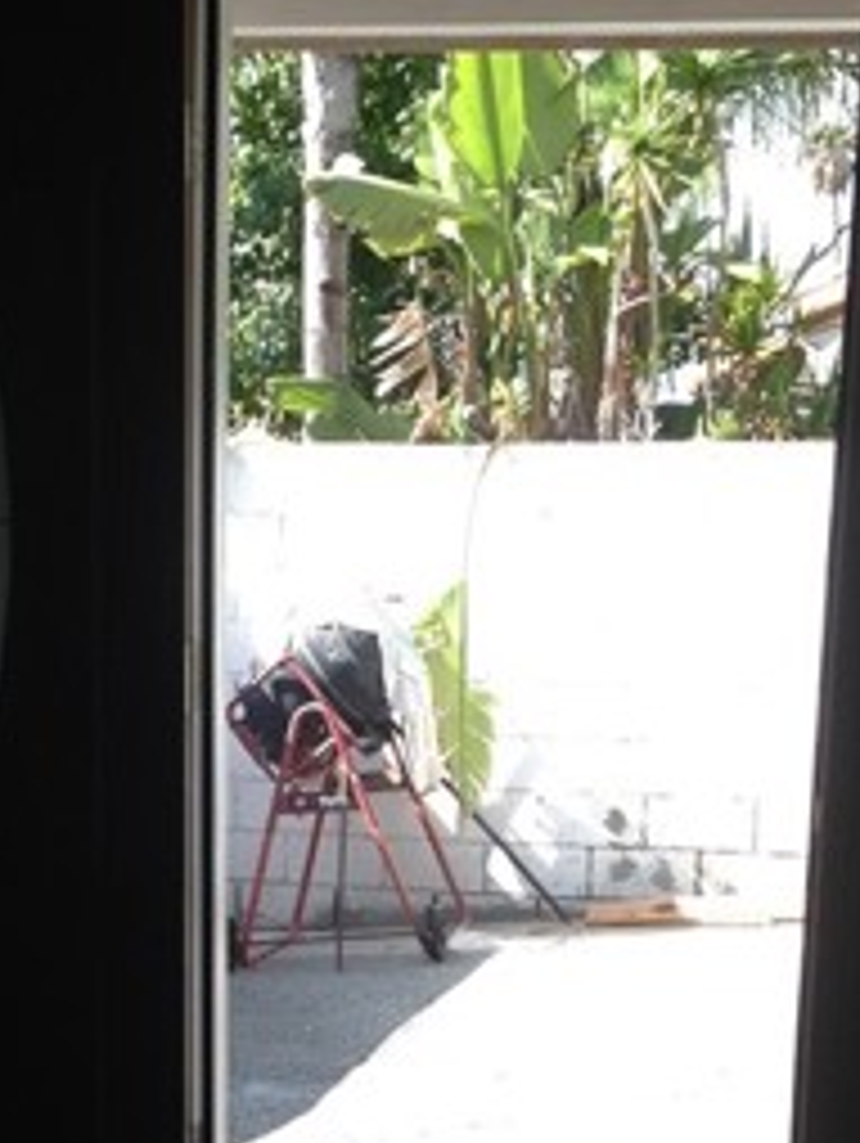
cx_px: 198
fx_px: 2745
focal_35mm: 83
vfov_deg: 22.8
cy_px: 1066
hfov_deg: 17.7
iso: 64
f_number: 2.4
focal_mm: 4.12
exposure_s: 1/345
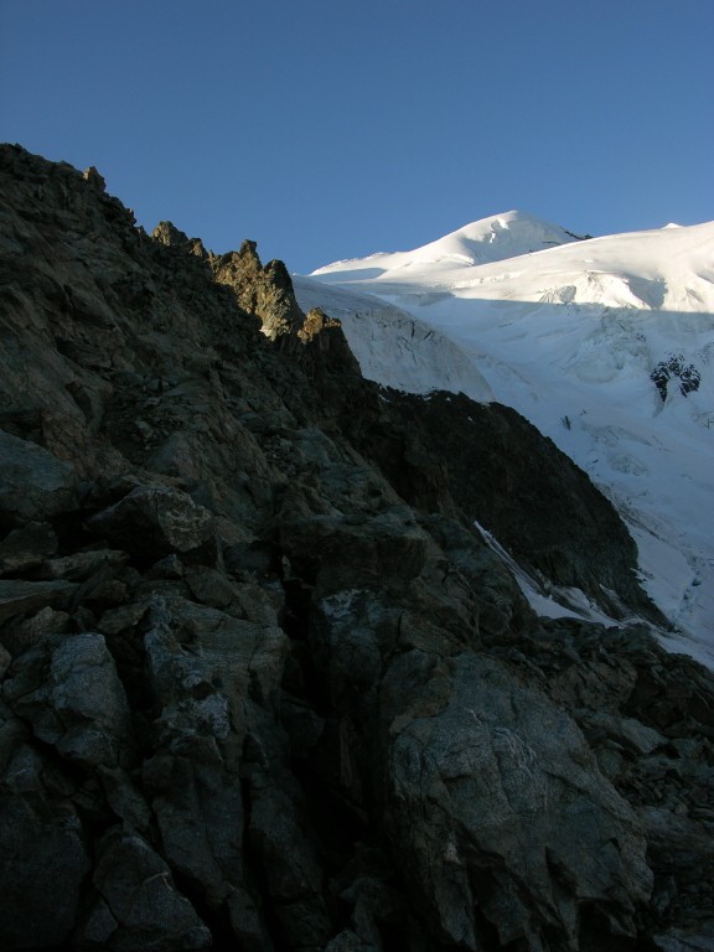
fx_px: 963
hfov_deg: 40.7
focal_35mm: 35
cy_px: 476
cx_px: 357
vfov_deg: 52.6
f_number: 5
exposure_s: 1/166
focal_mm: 8.9
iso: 50
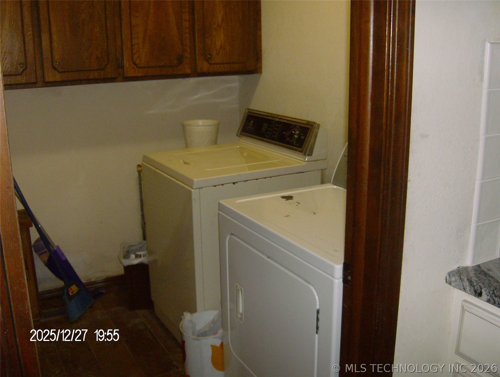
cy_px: 188
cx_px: 250
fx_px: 521
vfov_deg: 39.7
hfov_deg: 51.3
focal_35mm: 36
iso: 200
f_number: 2.8
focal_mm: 6
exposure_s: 1/60
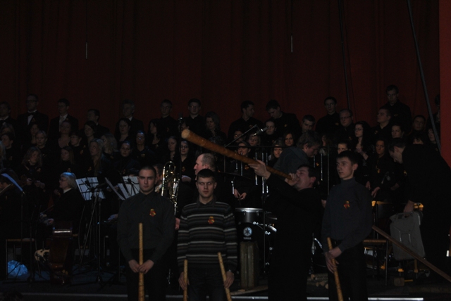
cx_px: 226
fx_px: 940
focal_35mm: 75
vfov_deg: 18.2
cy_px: 150
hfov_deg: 27.0
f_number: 5.6
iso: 200
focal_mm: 50
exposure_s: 1/60
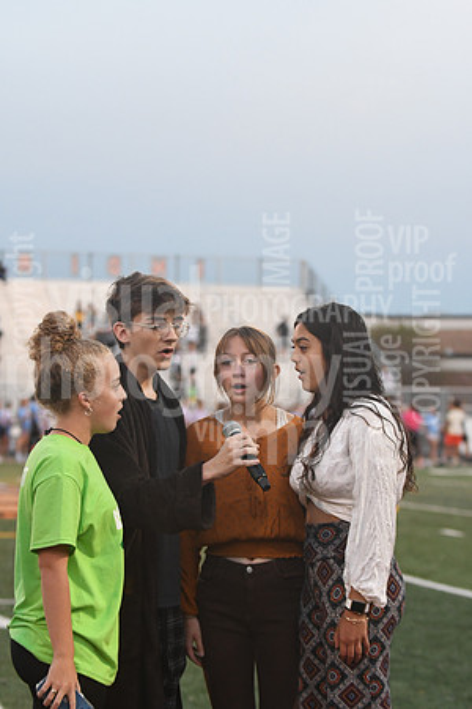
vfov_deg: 19.5
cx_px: 236
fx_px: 2065
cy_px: 354
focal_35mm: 105
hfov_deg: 13.0
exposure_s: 1/800
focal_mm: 70
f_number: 4
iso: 3200
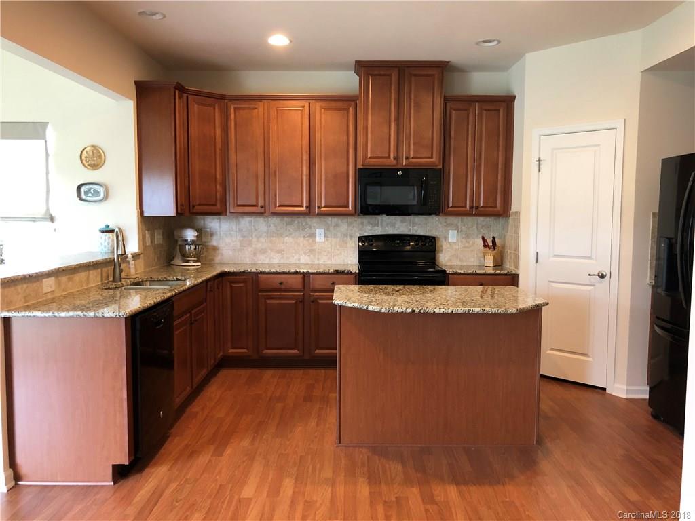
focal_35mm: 28
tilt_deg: -5.1
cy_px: 260
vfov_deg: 49.7
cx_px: 348
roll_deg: +0.2
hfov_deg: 63.4
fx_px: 562
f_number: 1.8
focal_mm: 4
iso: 64
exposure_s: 1/15
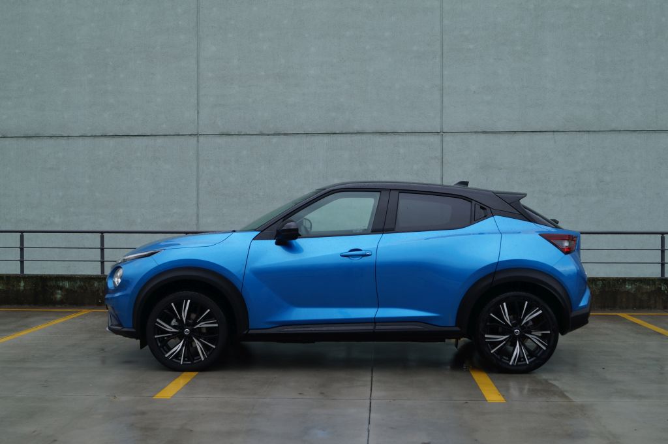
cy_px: 222
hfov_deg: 46.5
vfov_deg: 31.8
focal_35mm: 42
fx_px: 778
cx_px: 334
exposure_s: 1/100
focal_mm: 28
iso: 100
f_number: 9
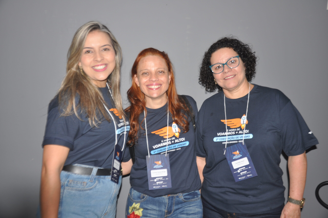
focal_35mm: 36
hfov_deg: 53.2
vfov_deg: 36.8
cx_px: 164
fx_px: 328
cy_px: 109
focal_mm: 24
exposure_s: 1/30
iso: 200
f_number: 5.6
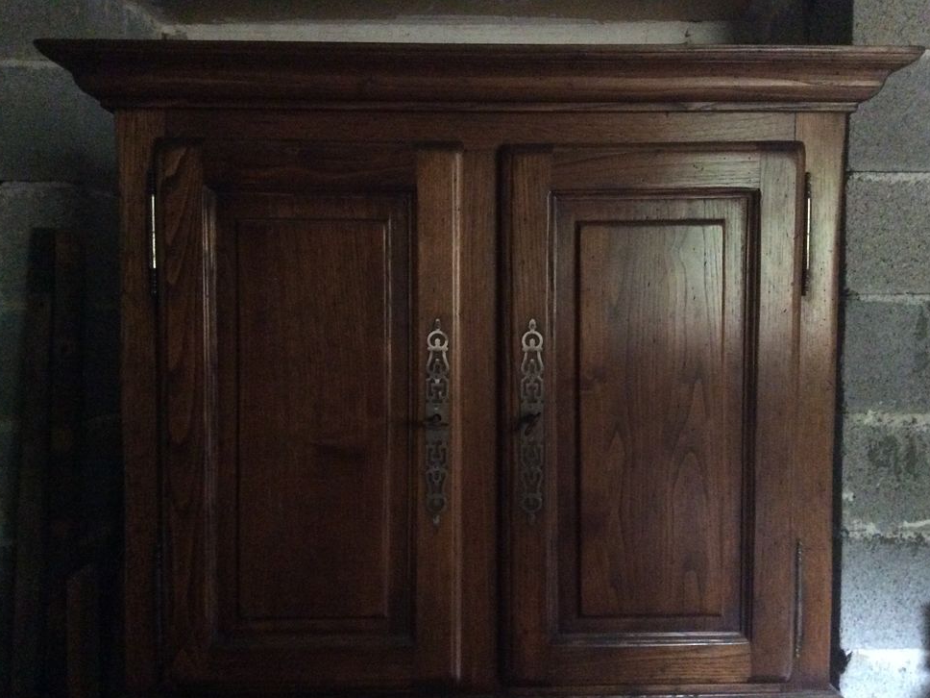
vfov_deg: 42.9
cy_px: 358
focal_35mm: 33
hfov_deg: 55.4
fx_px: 887
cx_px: 468
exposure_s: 1/17
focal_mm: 3.3
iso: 400
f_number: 2.4
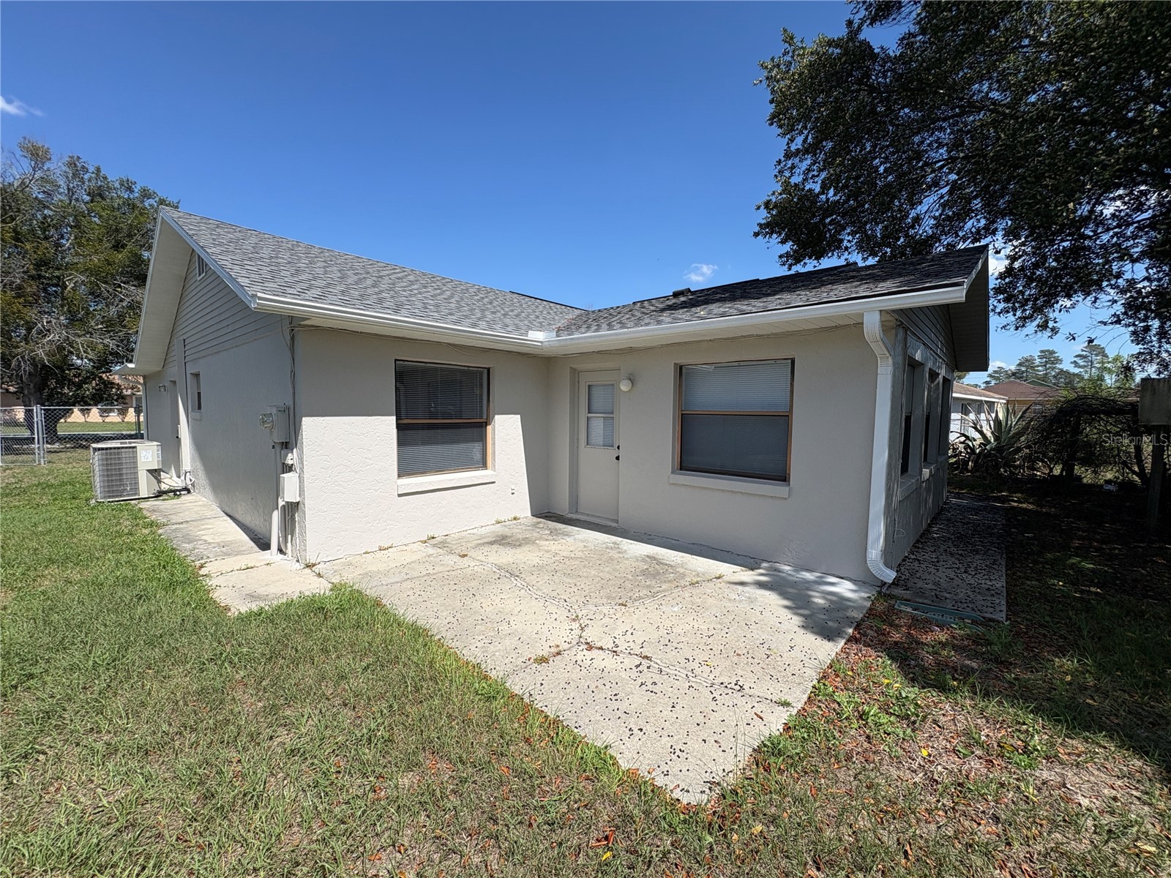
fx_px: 474
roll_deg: -0.3
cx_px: 586
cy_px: 439
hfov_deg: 102.1
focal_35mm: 14
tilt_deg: -2.7
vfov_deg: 85.7
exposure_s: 1/2342
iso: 50
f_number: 2.2
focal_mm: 2.22
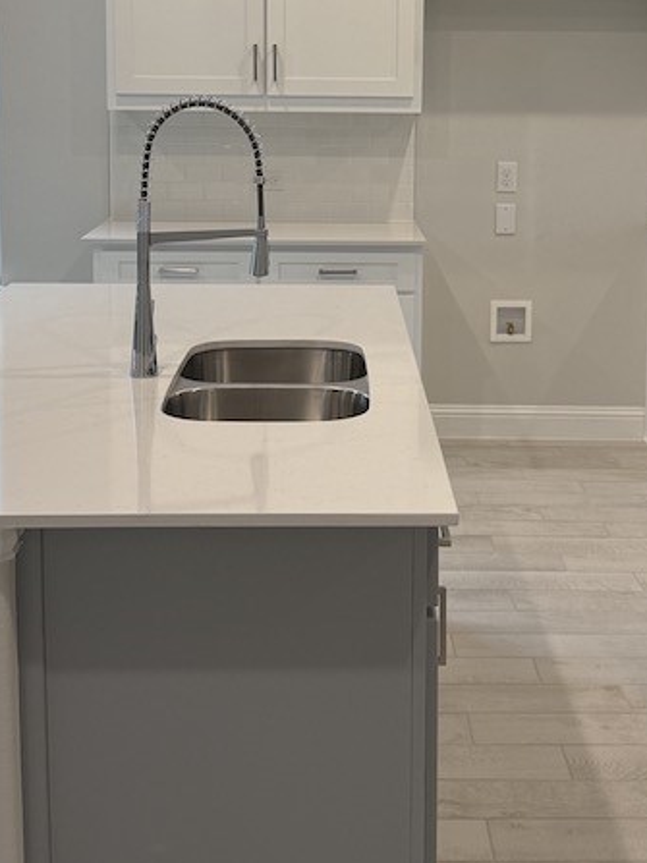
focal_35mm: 55
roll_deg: -0.9
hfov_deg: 26.5
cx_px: 367
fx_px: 1371
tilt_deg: -6.1
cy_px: 210
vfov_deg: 34.2
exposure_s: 1/130
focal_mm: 6.76
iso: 125
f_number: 1.78
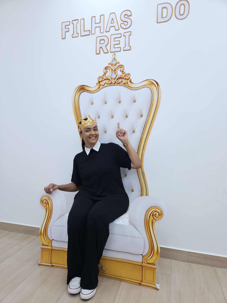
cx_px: 114
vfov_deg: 73.9
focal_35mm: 23
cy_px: 152
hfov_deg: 58.9
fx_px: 201
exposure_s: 1/180
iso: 125
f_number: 1.8
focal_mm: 5.4
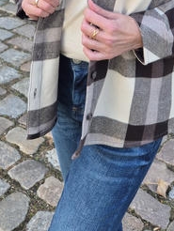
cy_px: -81
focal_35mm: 71
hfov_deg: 20.7
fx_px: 475
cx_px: 118
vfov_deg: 23.7
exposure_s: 1/180
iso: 32
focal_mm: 5.4
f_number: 1.8
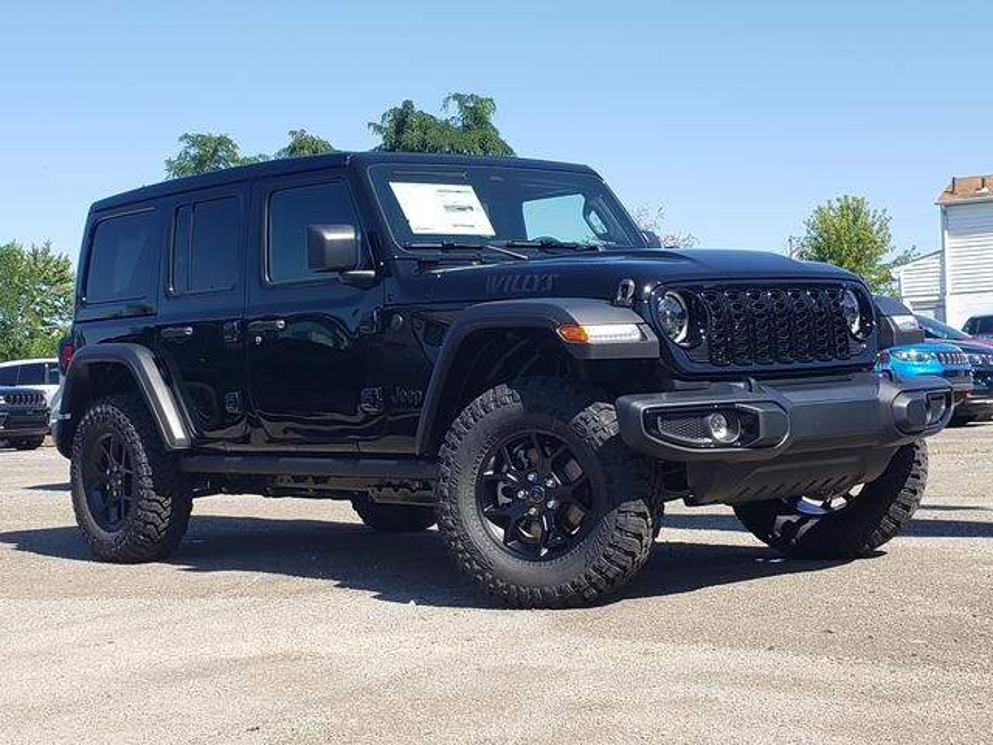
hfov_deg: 67.3
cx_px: 496
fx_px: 746
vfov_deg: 53.1
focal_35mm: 26
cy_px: 372
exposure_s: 1/794
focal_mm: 4.3
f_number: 2.4
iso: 50
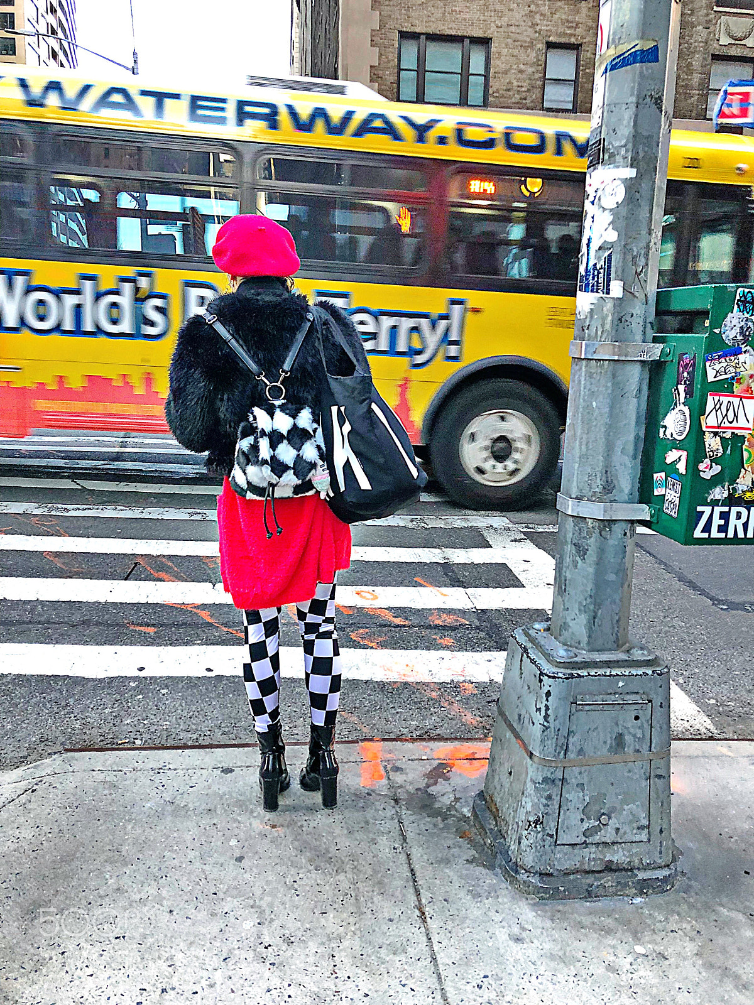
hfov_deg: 49.7
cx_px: 377
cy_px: 502
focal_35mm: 28
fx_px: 813
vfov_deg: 63.4
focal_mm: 4
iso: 40
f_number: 1.8
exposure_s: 1/30
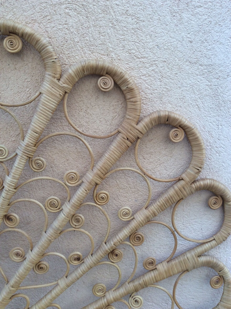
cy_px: 154
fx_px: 285
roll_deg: +3.2
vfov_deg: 56.9
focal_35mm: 32
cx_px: 116
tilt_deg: -13.3
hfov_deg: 44.1
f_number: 2.4
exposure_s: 1/100
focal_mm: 3.3
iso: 50
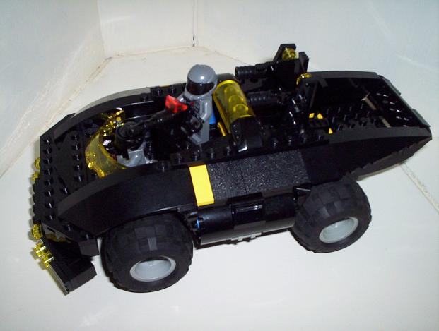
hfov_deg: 48.9
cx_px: 220
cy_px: 166
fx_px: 483
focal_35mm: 38
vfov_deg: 37.9
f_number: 4.5
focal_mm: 4.99
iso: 140
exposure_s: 1/60
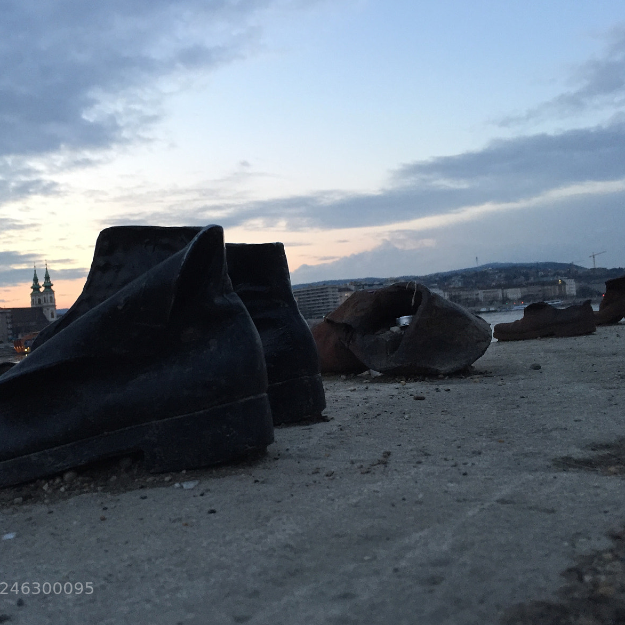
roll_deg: +5.6
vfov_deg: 47.2
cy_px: 310
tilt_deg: +1.1
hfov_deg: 46.9
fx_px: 715
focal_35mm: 35
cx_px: 242
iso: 64
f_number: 2.2
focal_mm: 4.15
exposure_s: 1/33
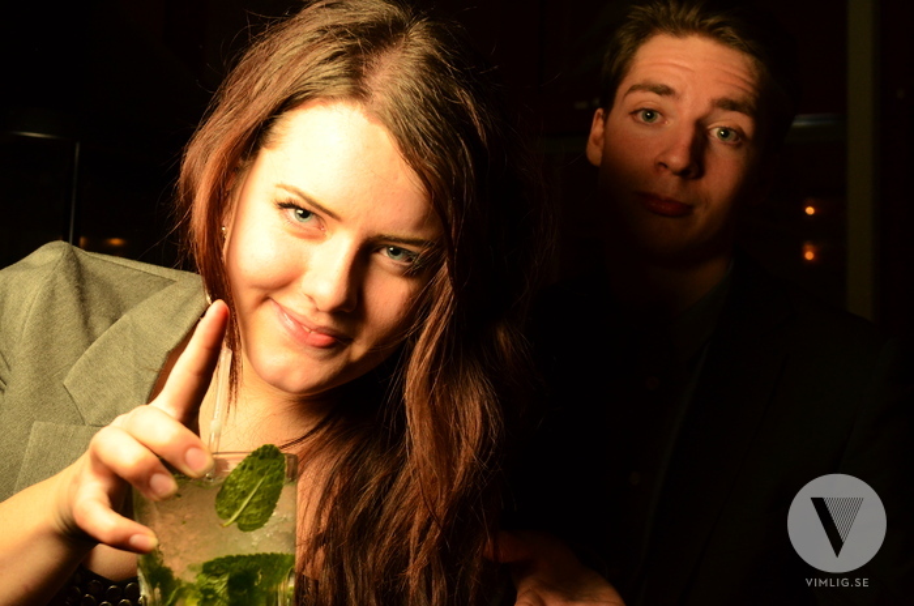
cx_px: 457
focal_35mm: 42
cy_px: 303
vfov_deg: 31.8
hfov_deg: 46.5
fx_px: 1064
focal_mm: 28
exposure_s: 1/160
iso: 1250
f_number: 6.3
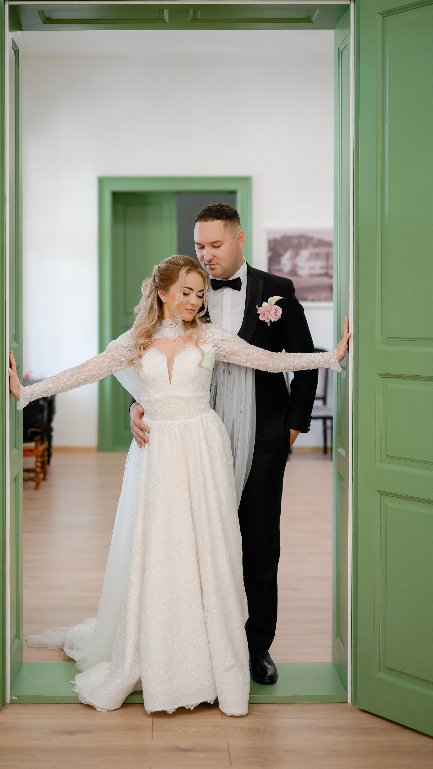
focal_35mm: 53
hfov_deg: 22.6
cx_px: 177
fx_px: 1082
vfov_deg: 39.2
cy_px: 382
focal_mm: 50
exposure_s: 1/500
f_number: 2
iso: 640
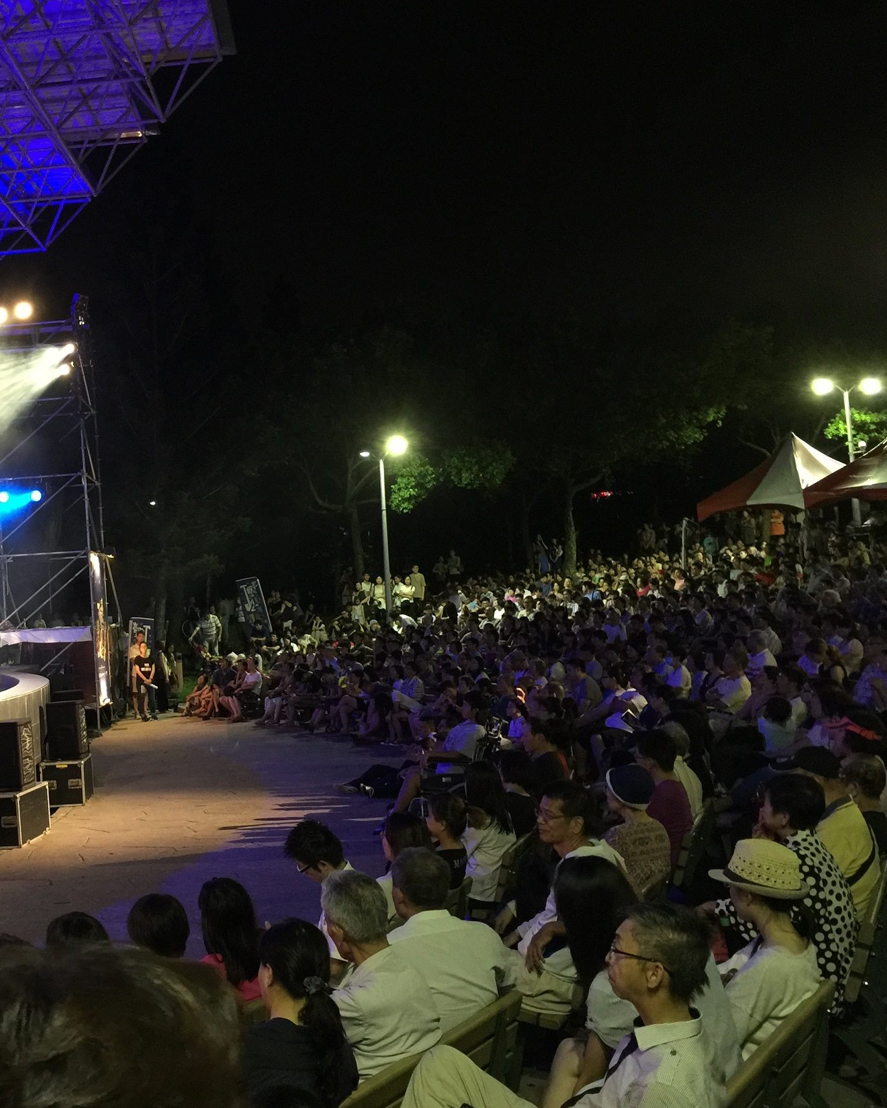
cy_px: 549
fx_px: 1345
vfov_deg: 44.8
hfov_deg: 34.9
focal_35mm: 41
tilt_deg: +1.5
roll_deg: +1.1
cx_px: 128
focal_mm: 4.15
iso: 125
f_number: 2.2
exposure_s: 1/8
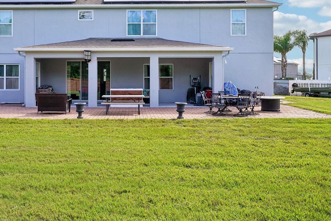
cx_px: 124
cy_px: 69
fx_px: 358
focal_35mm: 39
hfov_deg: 49.1
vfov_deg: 33.8
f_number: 18
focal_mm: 28
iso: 160
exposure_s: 1/30
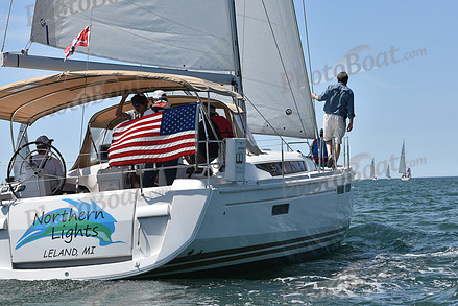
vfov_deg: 13.3
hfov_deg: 19.8
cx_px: 226
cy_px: 135
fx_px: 1311
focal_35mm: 103
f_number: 6.3
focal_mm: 78
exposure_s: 1/800
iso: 320
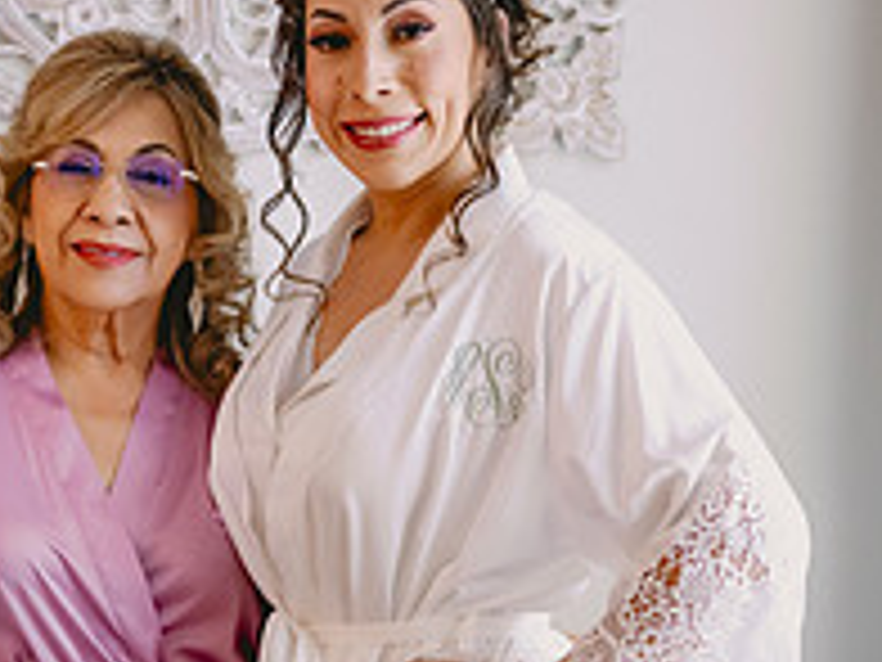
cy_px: 527
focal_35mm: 104
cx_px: 288
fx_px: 2650
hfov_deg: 18.8
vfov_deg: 14.2
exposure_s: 1/200
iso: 3200
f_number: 2.8
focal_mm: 47
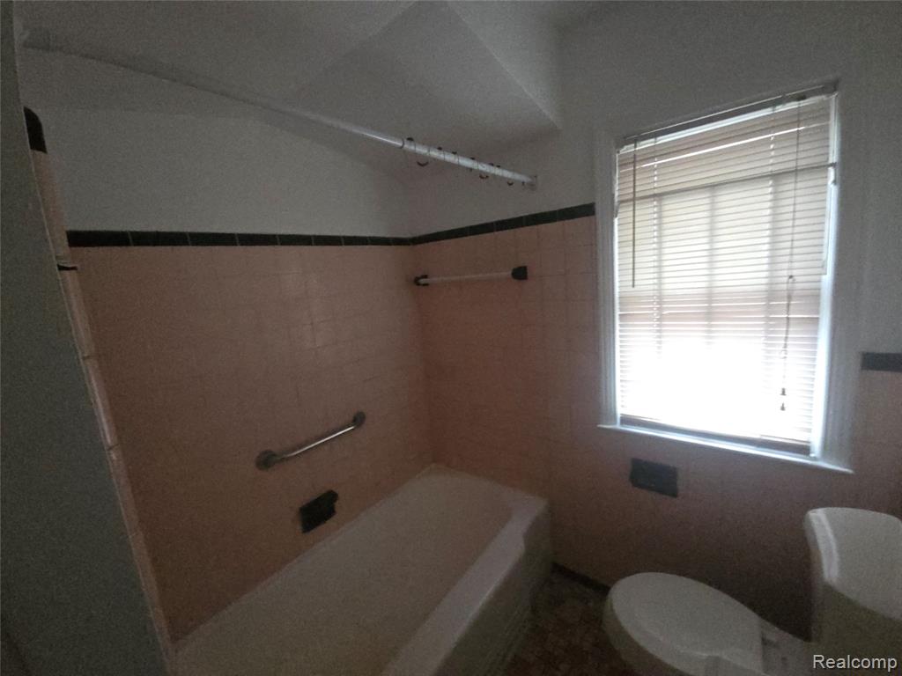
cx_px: 451
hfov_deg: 106.2
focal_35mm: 13
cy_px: 338
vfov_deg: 89.9
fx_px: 339
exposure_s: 1/33.3
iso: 1250
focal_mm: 2.2
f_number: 2.2
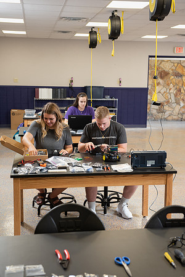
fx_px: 424
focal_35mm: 55
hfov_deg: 24.6
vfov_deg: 36.2
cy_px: 138
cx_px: 92
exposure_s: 1/125
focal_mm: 55
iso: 1250
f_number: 5
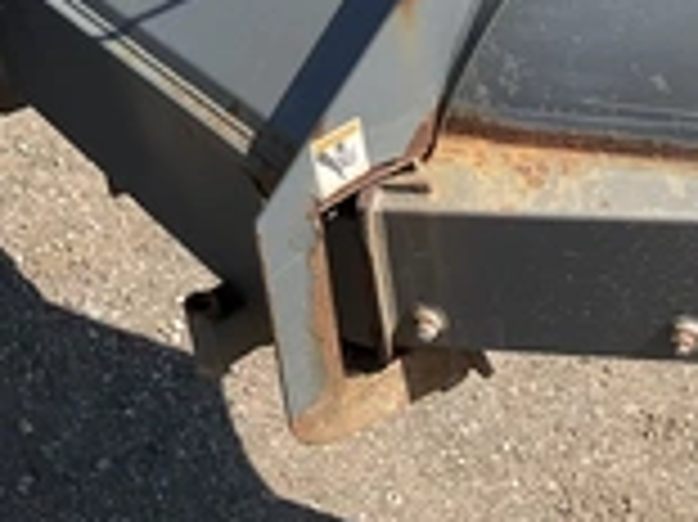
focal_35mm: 75
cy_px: -50
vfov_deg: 18.9
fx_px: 1511
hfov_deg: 25.0
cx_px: 36
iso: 25
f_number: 1.8
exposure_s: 1/997
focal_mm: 3
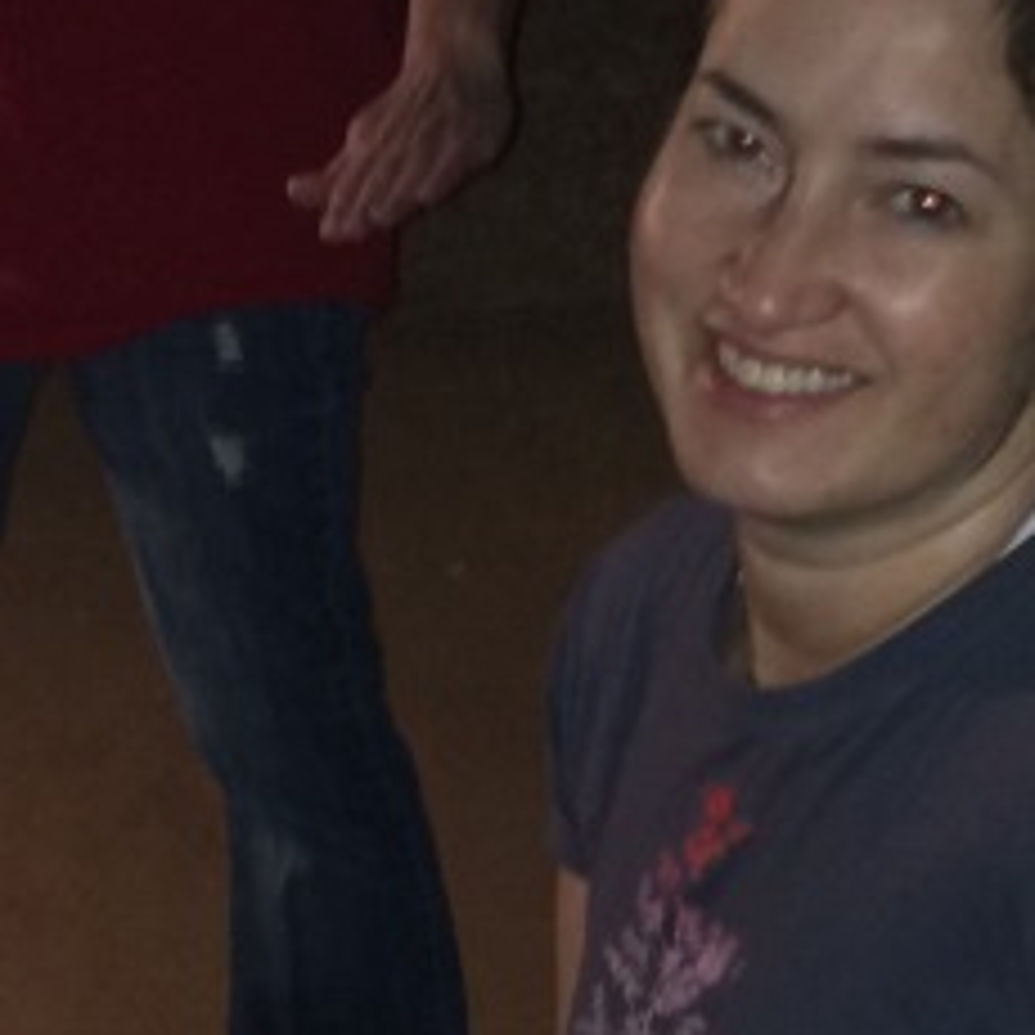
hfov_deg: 14.6
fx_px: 4025
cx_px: 459
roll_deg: +2.6
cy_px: 1206
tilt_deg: -27.7
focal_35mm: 119
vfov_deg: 14.2
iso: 125
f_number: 2.2
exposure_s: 1/16
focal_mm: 4.15
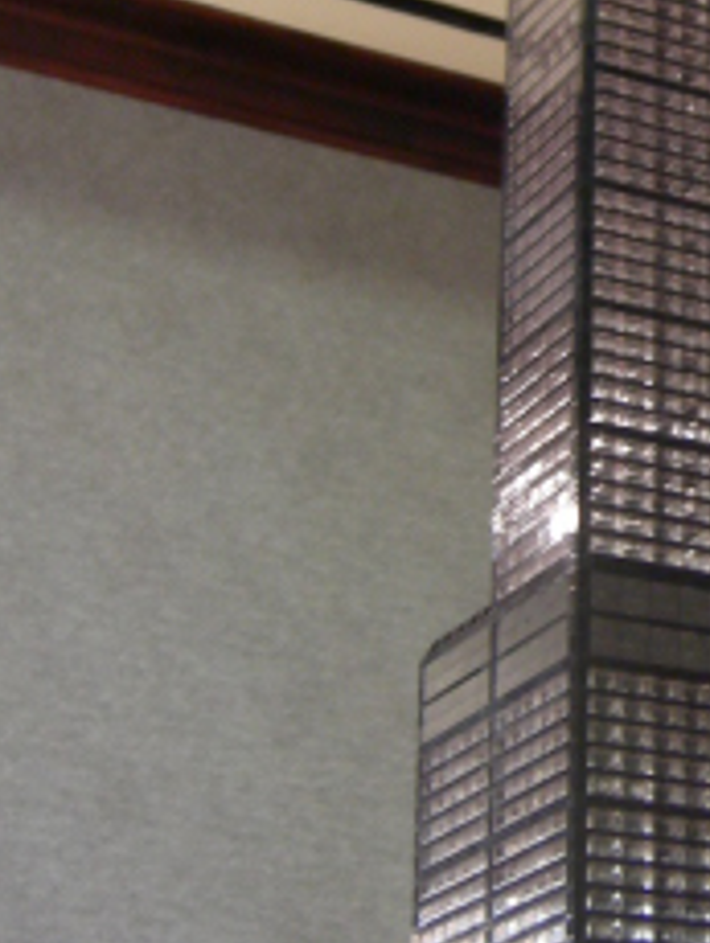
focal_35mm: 100
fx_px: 2730
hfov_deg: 14.4
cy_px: 279
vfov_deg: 19.5
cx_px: 850
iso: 200
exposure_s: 1/2.3
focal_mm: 7.5
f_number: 2.7
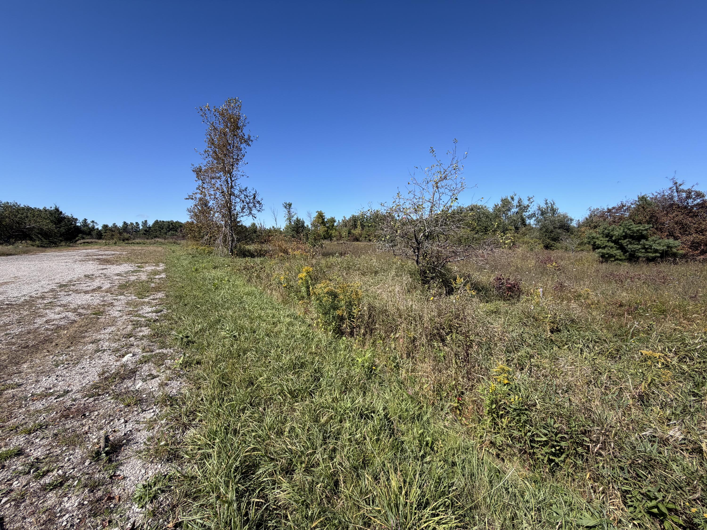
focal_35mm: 14
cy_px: 265
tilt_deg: -5.2
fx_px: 286
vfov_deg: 85.7
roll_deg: -0.2
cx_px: 354
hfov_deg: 102.1
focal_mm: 2.22
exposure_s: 1/770
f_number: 2.2
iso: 25
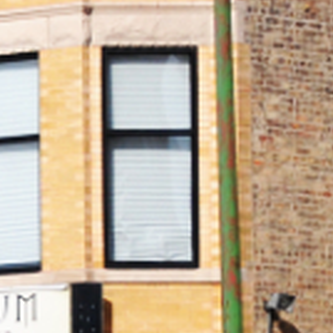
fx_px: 5779
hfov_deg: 3.3
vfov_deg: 3.3
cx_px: -465
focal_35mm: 531
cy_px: 261
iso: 500
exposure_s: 1/2500
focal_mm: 56
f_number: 9
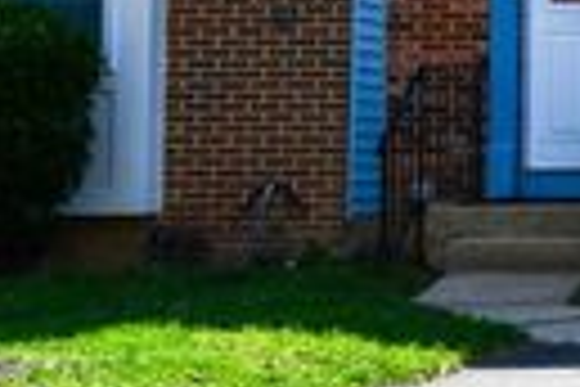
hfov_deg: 16.4
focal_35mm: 116
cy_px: -178
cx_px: 814
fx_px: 1869
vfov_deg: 11.4
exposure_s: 1/320
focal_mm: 20
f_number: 9
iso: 100
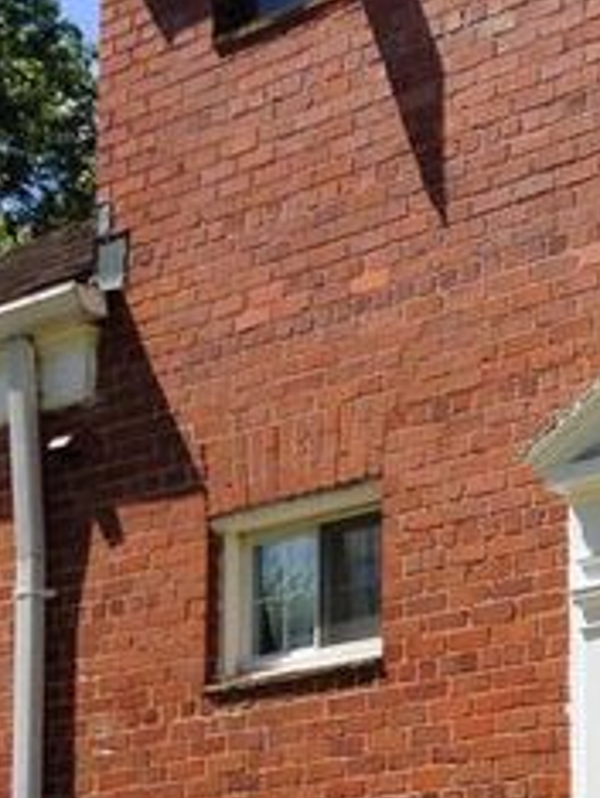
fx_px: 2168
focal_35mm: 94
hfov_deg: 15.0
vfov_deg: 20.1
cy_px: 837
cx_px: 784
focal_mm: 4.12
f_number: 2.4
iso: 50
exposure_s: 1/1106
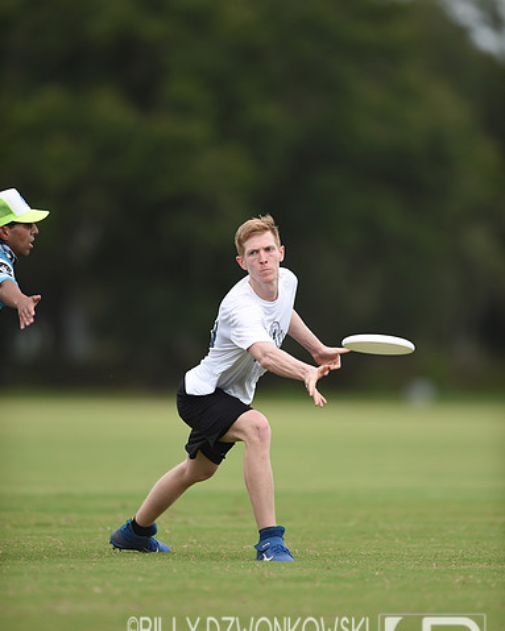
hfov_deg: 3.4
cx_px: 252
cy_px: 317
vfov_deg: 4.3
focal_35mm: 454
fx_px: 8485
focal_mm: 400
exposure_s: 1/800
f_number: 2.8
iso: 100
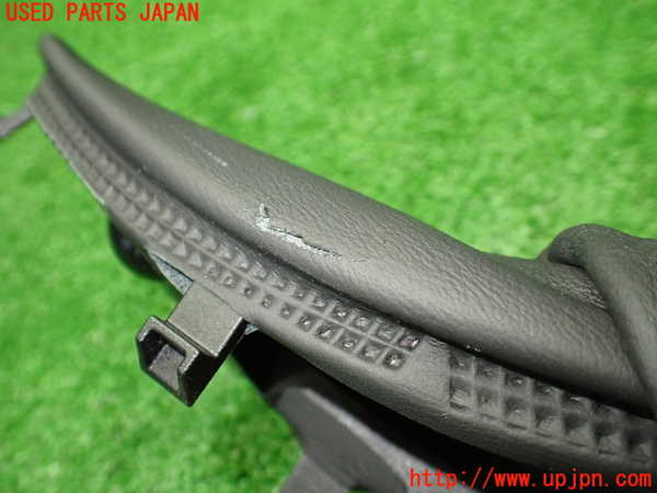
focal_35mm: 30
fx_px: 569
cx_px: 328
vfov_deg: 46.8
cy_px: 246
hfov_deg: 60.0
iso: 800
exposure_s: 1/125
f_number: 2.3
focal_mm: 5.4
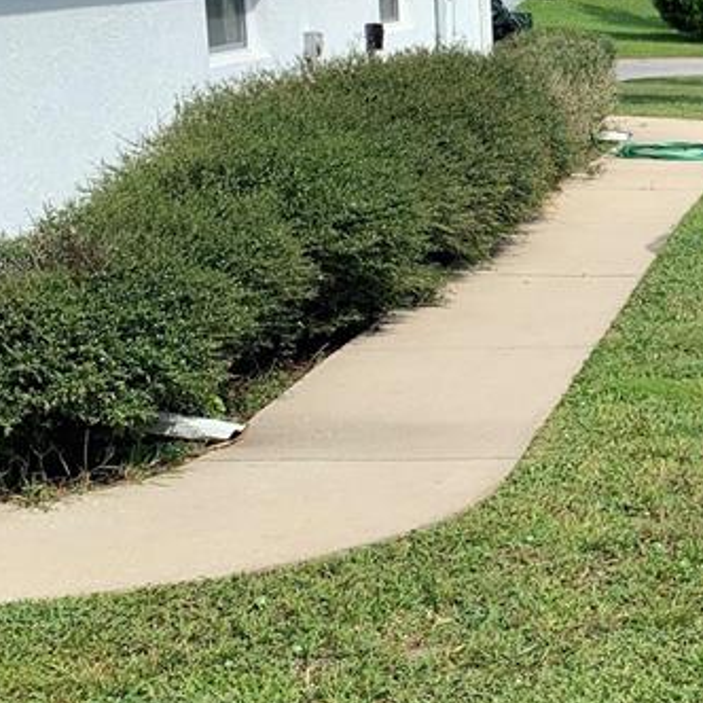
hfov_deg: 19.5
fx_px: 1907
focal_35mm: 83
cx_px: 875
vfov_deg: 20.8
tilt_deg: -6.3
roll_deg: +1.1
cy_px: 208
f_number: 1.8
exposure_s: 1/1536
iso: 25
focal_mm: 4.25
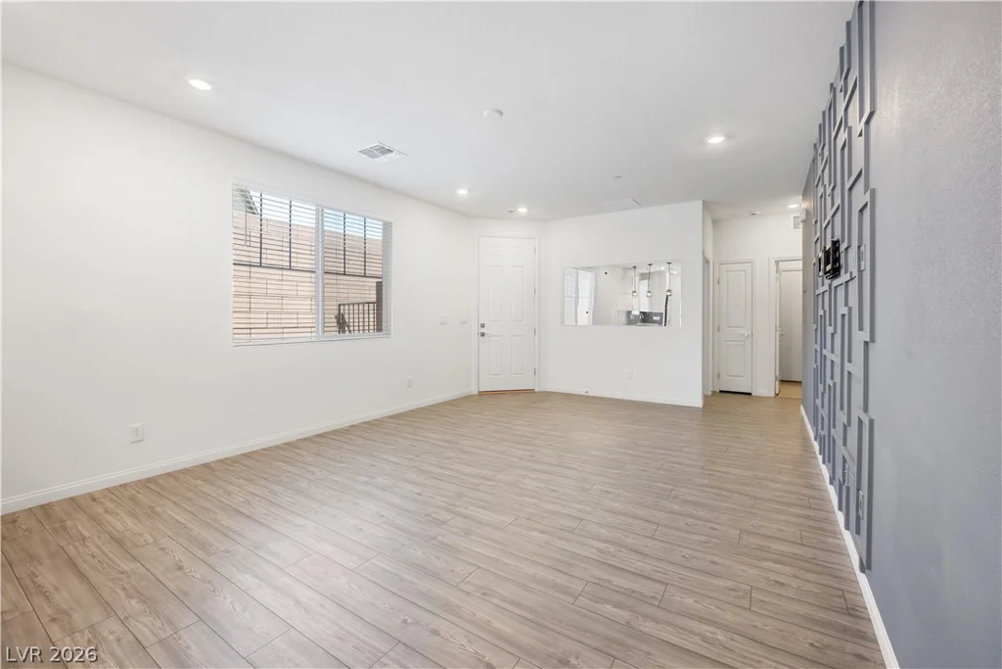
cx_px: 501
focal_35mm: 14
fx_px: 390
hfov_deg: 104.2
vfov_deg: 81.2
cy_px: 334
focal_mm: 14
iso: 100
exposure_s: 1
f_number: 9
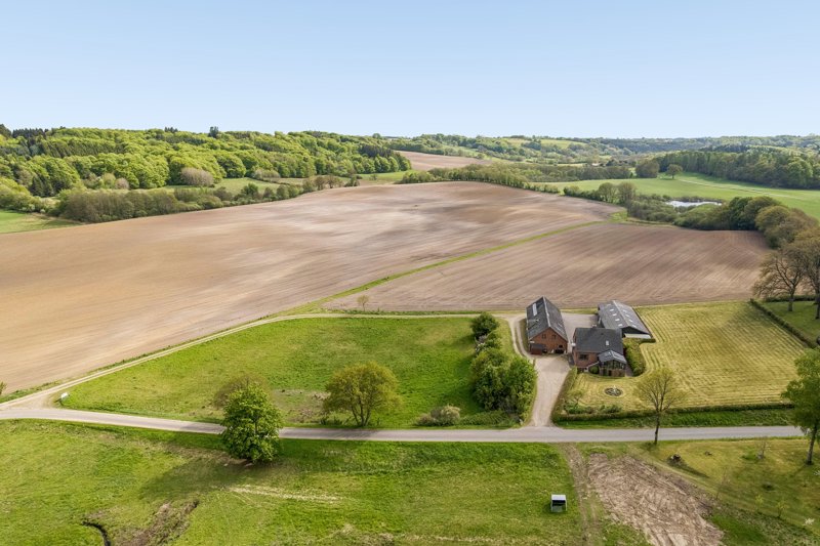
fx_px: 501
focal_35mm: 22
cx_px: 410
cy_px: 273
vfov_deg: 57.2
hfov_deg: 78.6
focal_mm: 8.4
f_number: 2.8
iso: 140
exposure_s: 1/640
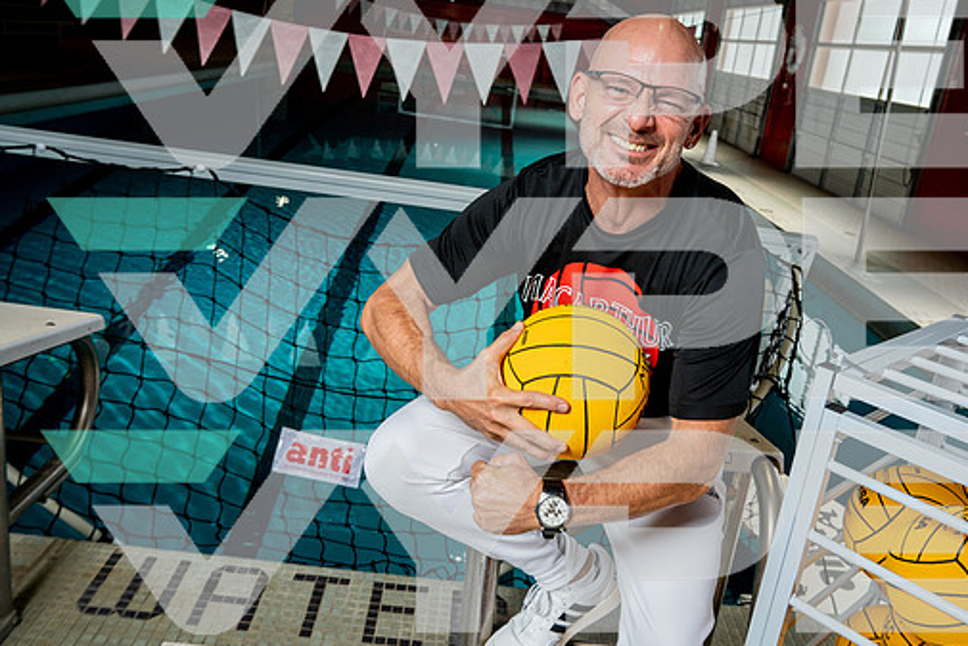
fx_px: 834
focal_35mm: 31
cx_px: 535
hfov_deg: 60.1
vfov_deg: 42.3
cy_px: 300
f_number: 6.3
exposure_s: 1/250
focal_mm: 27
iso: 100
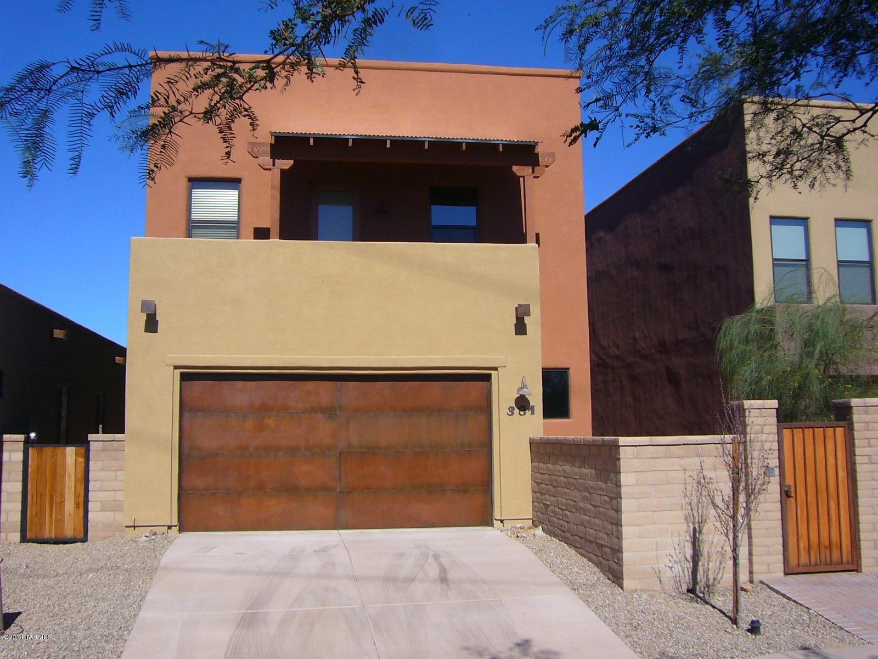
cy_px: 330
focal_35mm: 35
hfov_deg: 52.6
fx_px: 888
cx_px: 439
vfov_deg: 40.7
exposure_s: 1/500
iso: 80
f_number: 5.6
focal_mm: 4.6
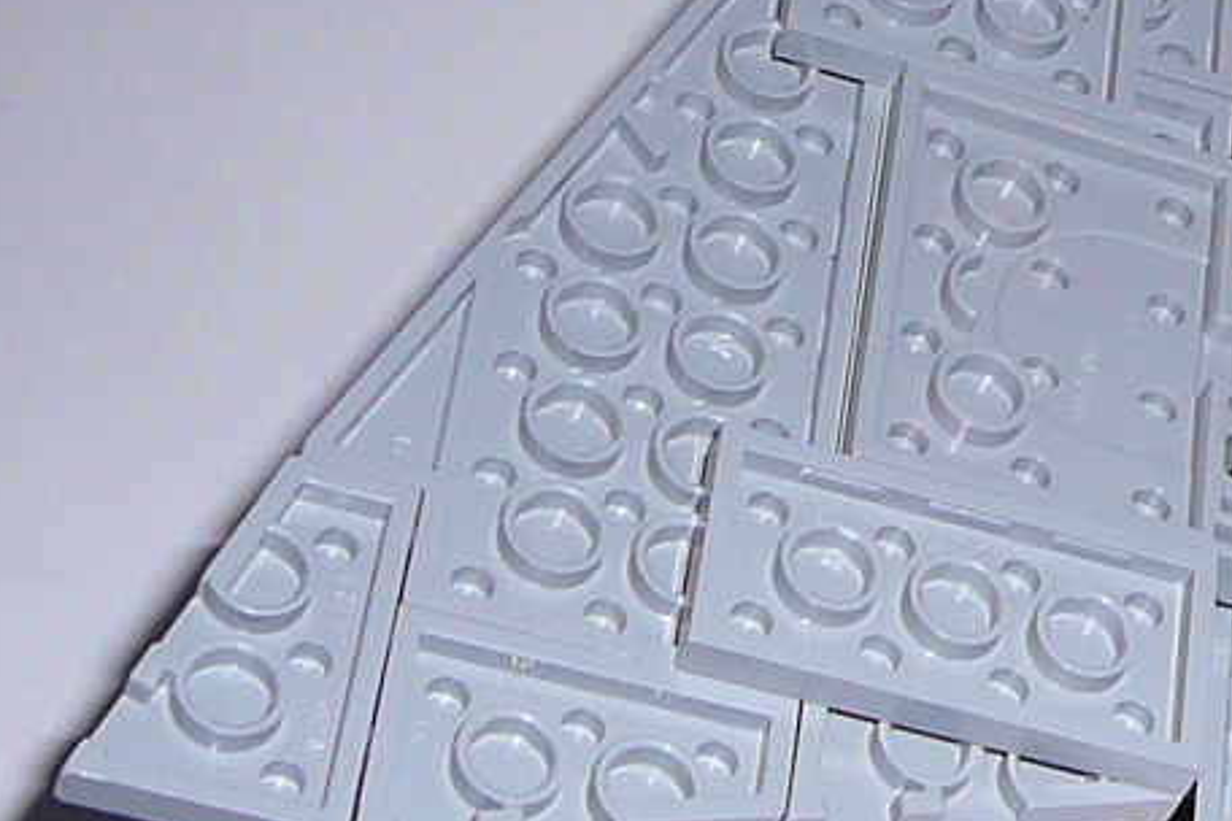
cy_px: 51
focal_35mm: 135
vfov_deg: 10.1
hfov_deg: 14.5
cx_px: 1621
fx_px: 4620
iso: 100
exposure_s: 1/30
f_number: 2.8
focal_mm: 5.2
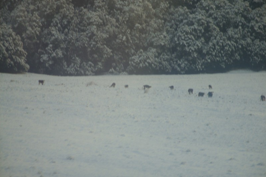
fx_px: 1471
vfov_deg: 6.9
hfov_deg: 10.3
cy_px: 83
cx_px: 133
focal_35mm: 199
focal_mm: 39
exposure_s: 1/148
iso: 50
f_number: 4.5
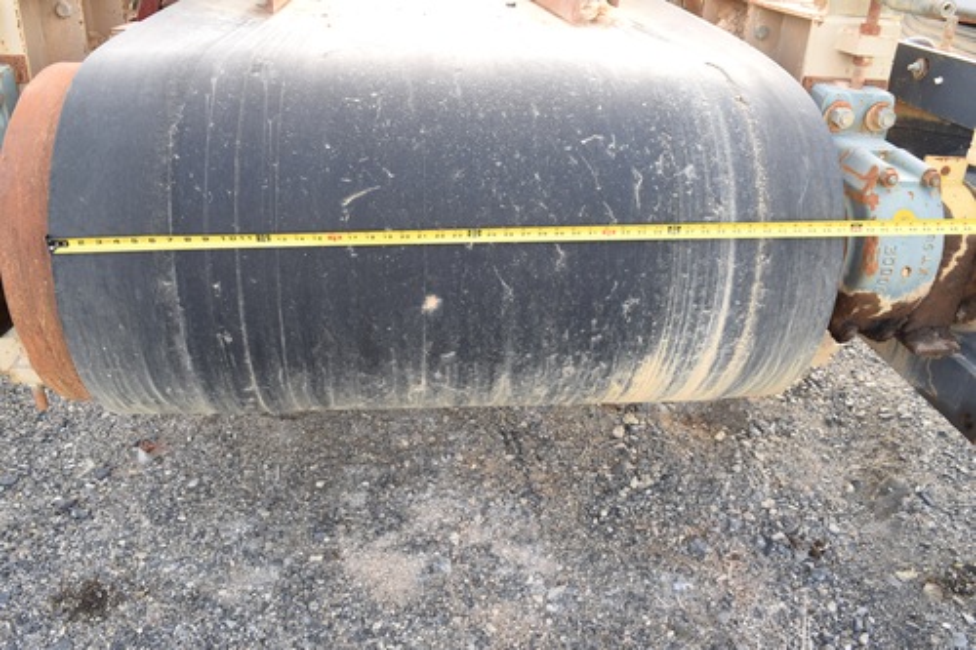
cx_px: 488
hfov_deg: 67.4
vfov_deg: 47.9
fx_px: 732
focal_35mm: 27
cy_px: 325
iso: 400
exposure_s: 1/125
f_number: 5.6
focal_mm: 18
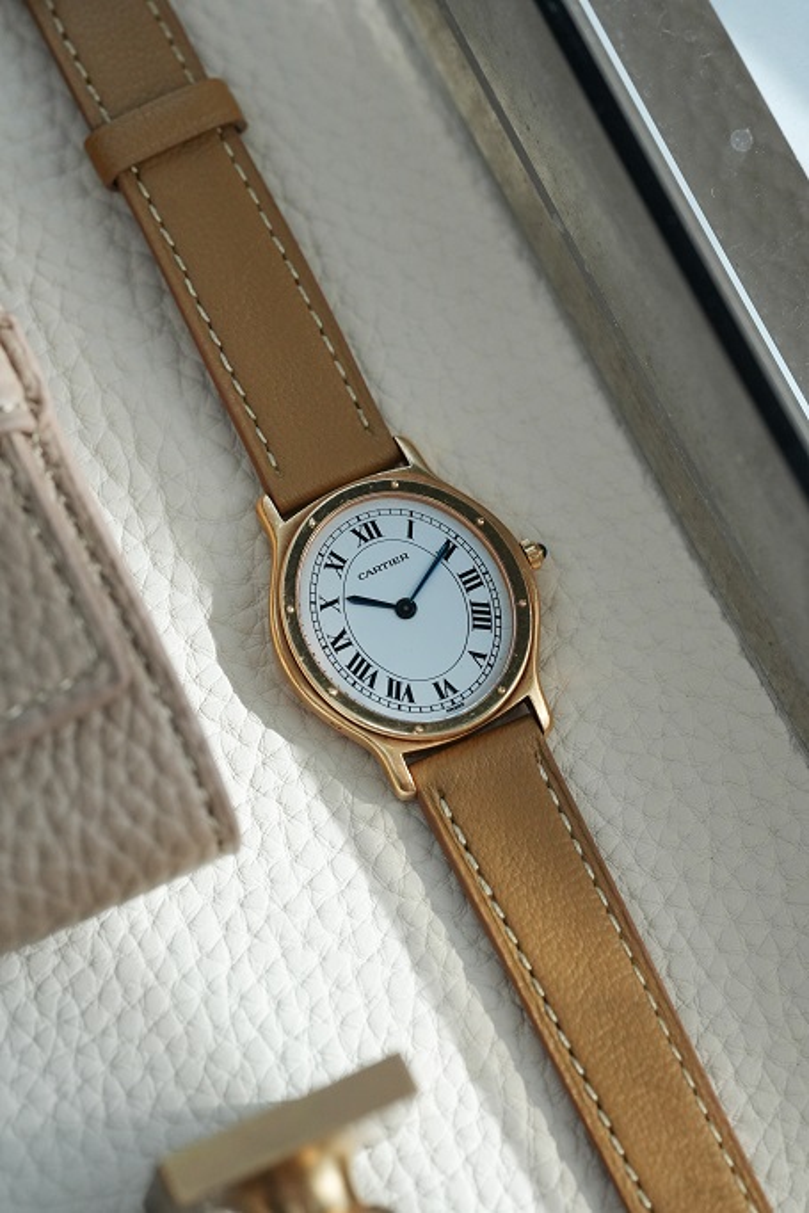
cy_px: 606
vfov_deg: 19.5
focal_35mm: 105
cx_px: 404
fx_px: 3537
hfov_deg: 13.0
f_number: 5.6
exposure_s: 1/400
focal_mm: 105
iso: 2500
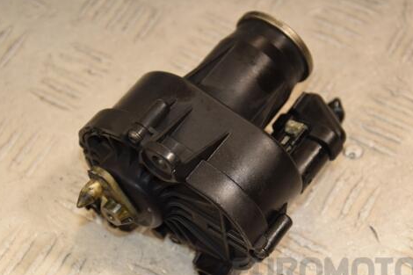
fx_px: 1647
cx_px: 216
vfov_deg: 9.5
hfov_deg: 14.3
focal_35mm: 144
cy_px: 154
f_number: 5.6
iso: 800
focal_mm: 75
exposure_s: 1/200
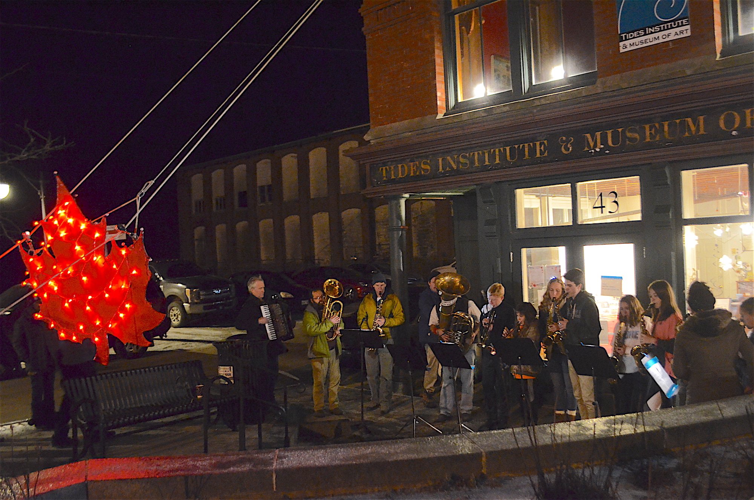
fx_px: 690
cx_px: 377
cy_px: 250
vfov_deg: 39.8
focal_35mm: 33
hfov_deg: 57.3
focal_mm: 22
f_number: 4
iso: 3200
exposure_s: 1/15
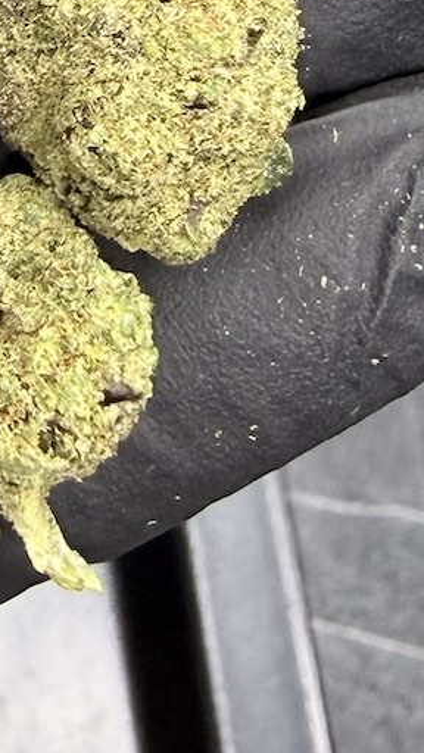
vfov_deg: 21.1
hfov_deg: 11.5
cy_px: 25
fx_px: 1959
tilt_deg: -73.0
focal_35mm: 98
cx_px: -342
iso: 160
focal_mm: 2.22
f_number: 2.2
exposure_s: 1/50
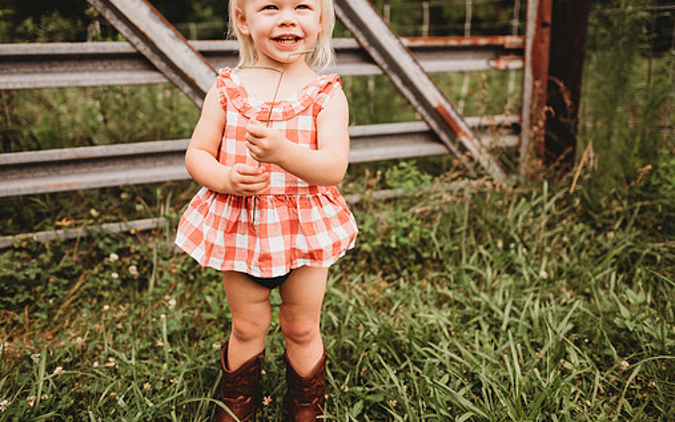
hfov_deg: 66.3
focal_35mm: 28
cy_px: 166
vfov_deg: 44.3
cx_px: 309
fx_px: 515
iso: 100
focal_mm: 24
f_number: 2.2
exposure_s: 1/1600
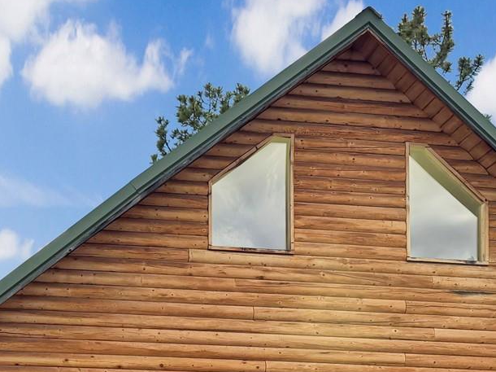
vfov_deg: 23.2
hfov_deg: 30.6
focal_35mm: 63
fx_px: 902
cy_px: 244
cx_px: 181
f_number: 1.78
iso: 100
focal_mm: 6.76
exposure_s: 1/4975
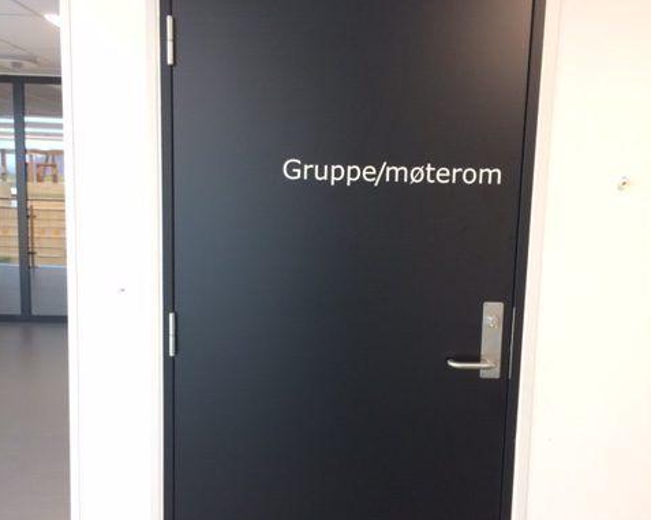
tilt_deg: -9.0
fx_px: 732
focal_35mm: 38
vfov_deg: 39.1
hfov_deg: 48.0
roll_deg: +0.0
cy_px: 295
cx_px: 325
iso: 125
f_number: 2.2
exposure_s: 1/33
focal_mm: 4.15
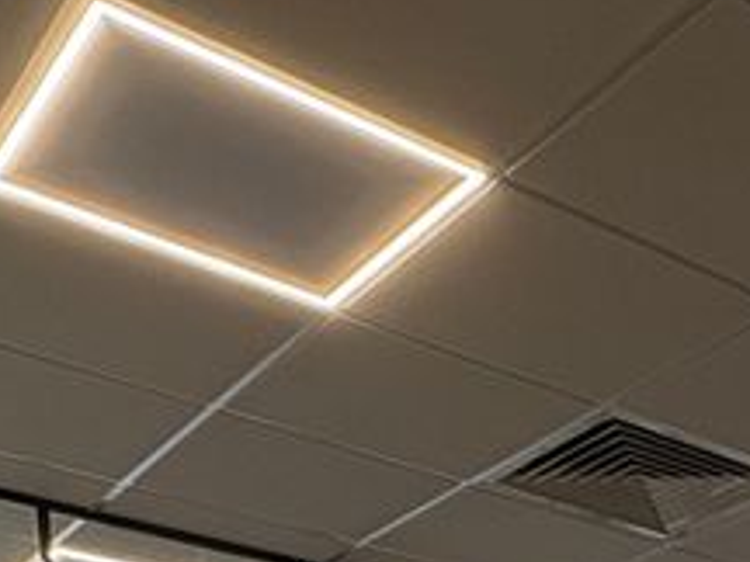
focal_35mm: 72
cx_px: 889
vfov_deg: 14.2
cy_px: 1334
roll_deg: -0.2
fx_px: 1560
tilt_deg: -8.7
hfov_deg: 24.6
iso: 64
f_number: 2.2
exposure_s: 1/100
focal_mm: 2.22
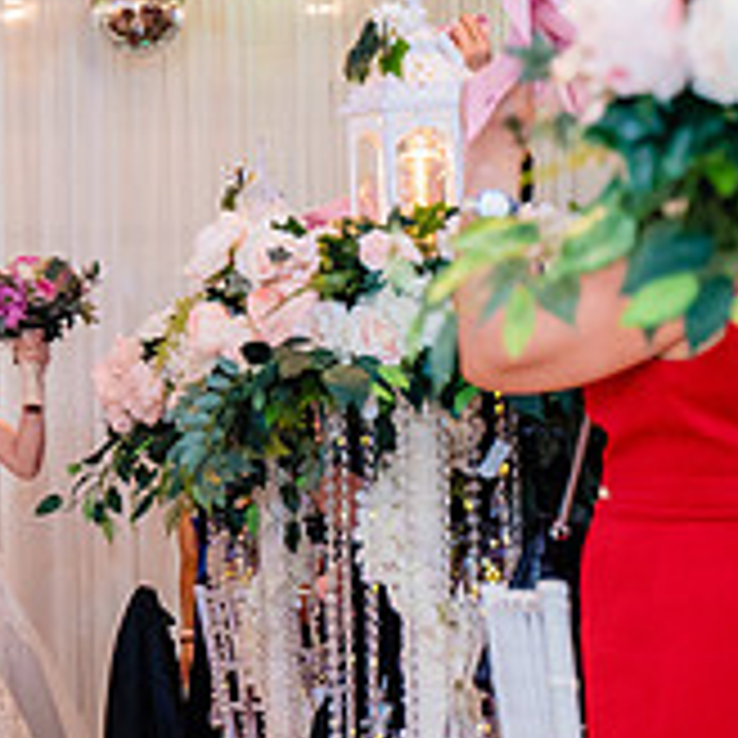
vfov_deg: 9.4
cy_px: 313
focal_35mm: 187
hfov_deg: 9.1
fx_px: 4511
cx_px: -451
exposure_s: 1/160
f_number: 3.5
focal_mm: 56
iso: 1250
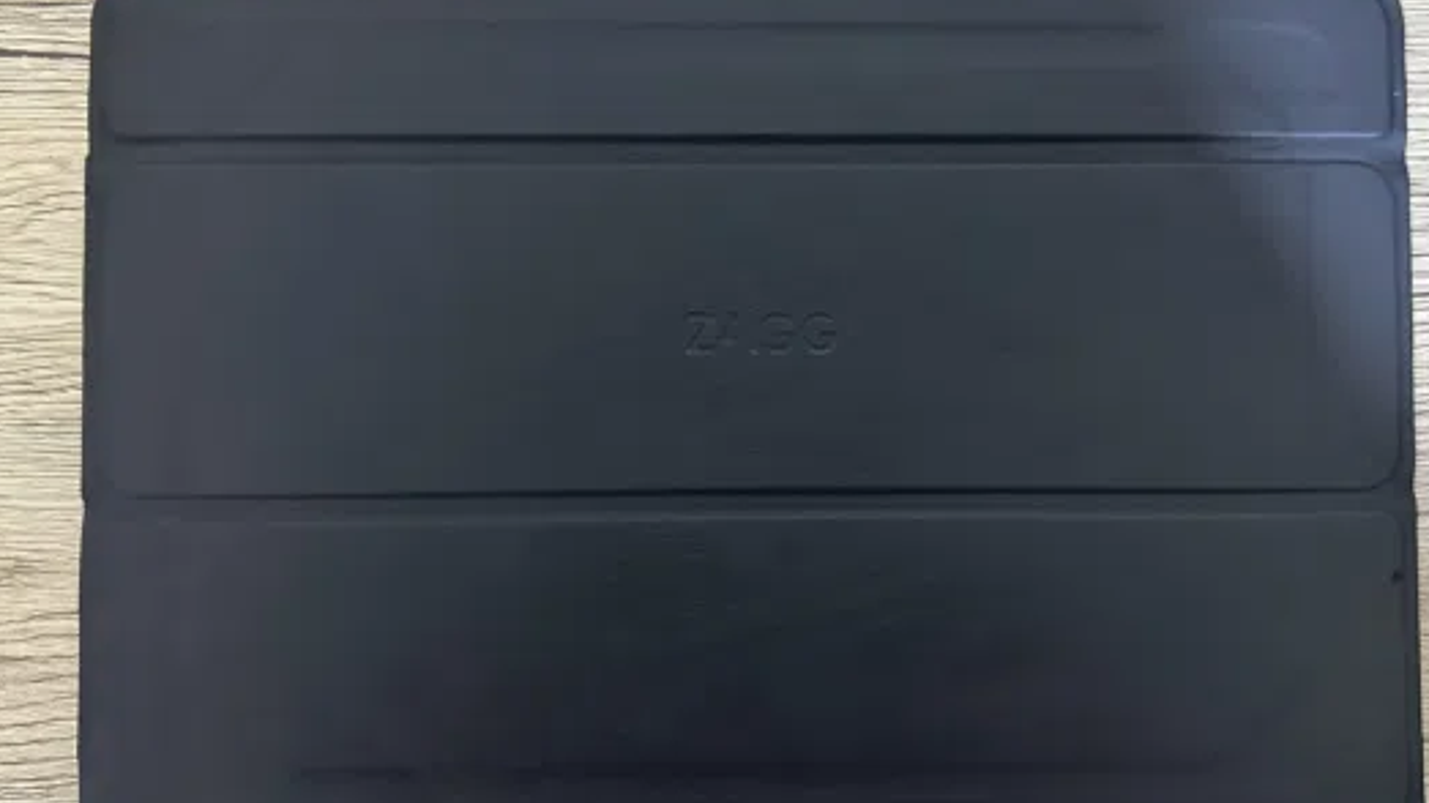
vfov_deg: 36.5
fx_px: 1212
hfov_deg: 60.9
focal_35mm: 32
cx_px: 771
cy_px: 314
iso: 800
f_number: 1.78
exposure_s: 1/33
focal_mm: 6.86
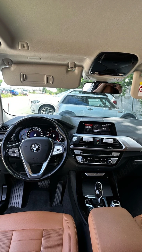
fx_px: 181
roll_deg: -5.1
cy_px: 124
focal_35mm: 27
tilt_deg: -6.1
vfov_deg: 69.8
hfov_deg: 42.3
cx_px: 94
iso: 64
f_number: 1.78
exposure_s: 1/201
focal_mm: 6.86
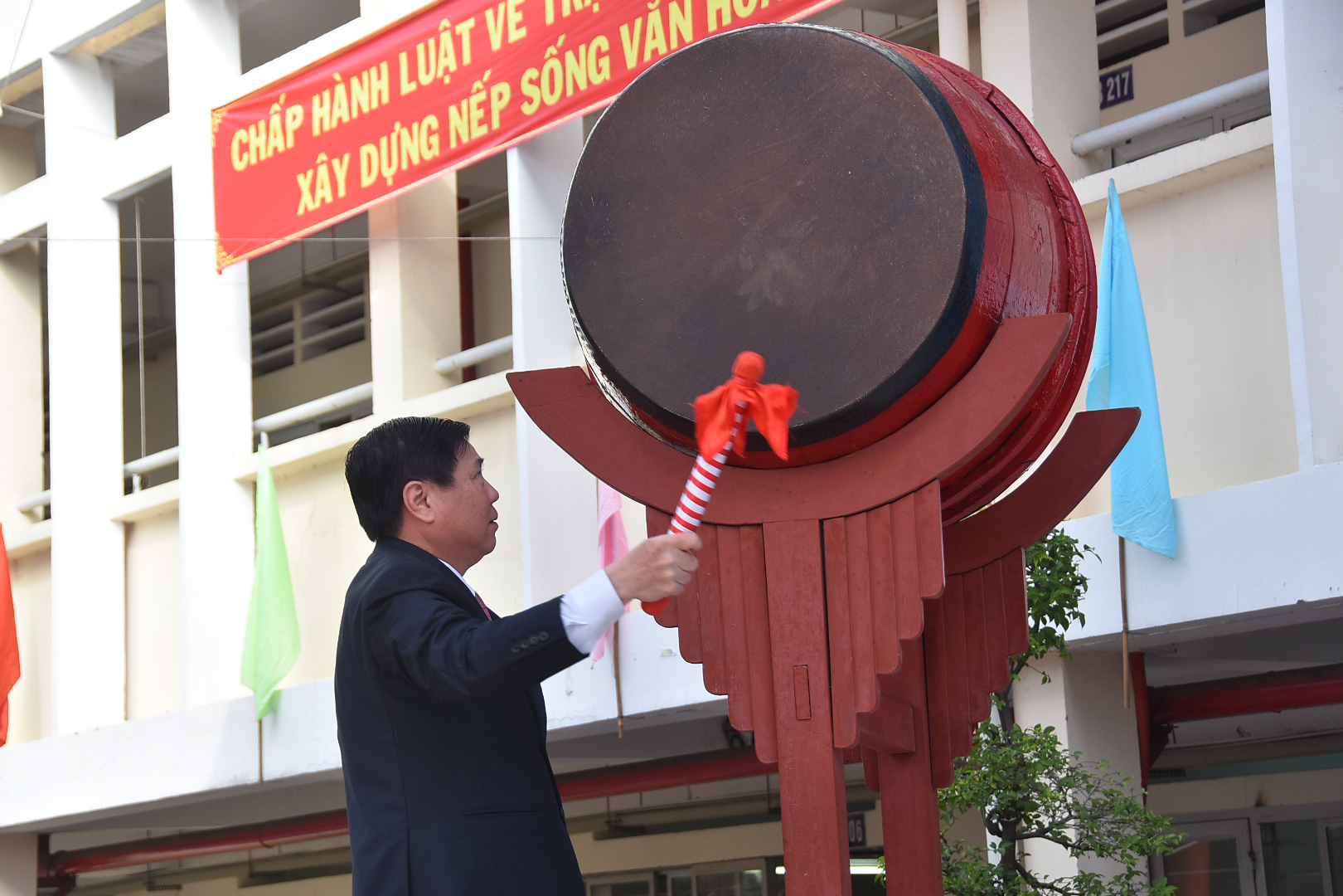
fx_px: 3133
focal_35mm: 84
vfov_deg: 16.3
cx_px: 672
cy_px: 448
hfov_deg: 24.2
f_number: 5.6
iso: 200
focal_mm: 56
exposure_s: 1/200
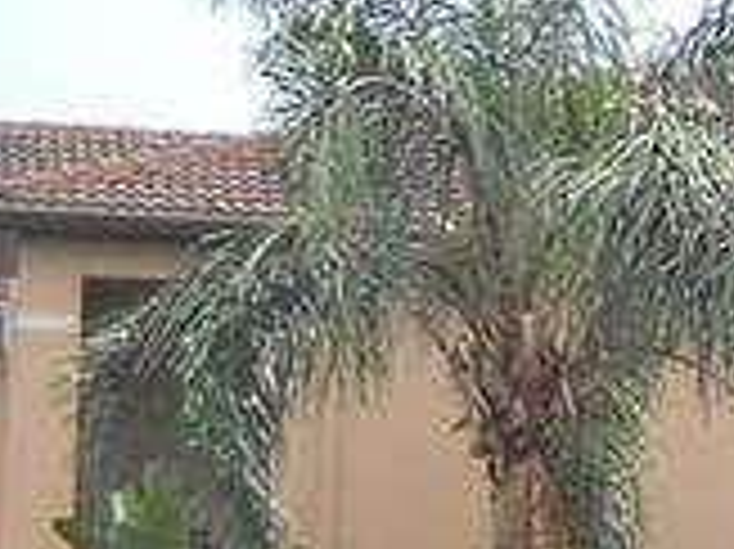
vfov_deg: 7.3
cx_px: 1436
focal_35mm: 201
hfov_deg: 9.3
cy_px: 616
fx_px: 4259
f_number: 5.5
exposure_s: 1/209
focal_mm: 6.72
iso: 64
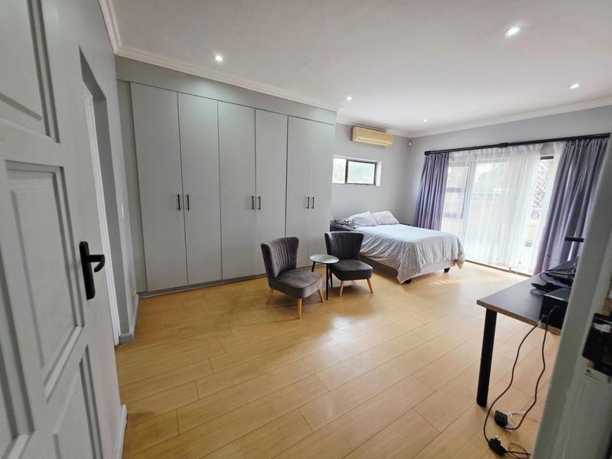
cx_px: 306
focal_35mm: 13
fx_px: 230
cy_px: 230
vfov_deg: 89.9
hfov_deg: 106.2
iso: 125
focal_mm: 2.2
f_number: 1.9
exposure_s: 1/101
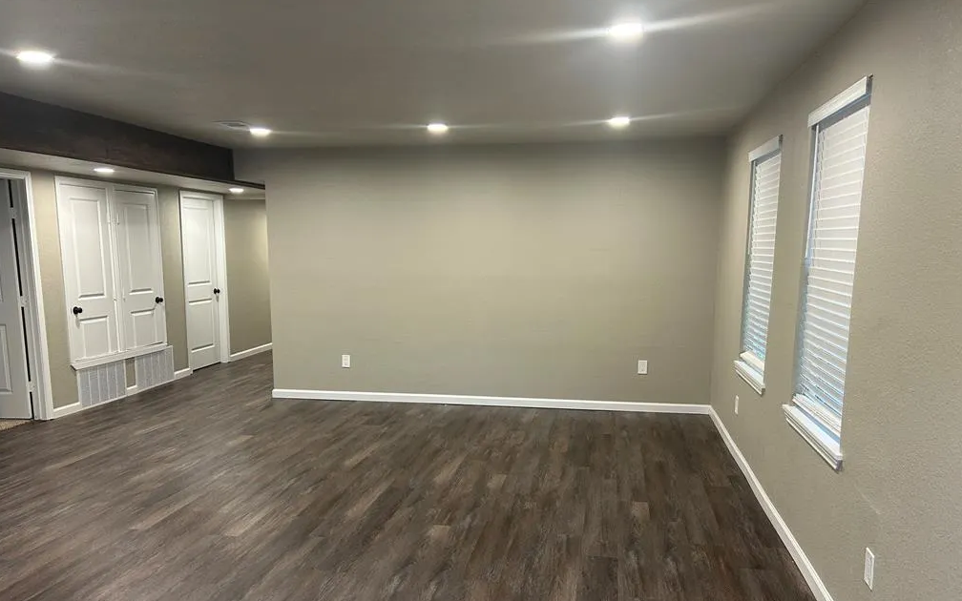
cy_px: 363
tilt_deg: -9.6
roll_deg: +0.0
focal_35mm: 28
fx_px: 734
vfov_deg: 44.3
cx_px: 479
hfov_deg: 66.5
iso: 125
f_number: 1.5
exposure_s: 1/60
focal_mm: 5.7
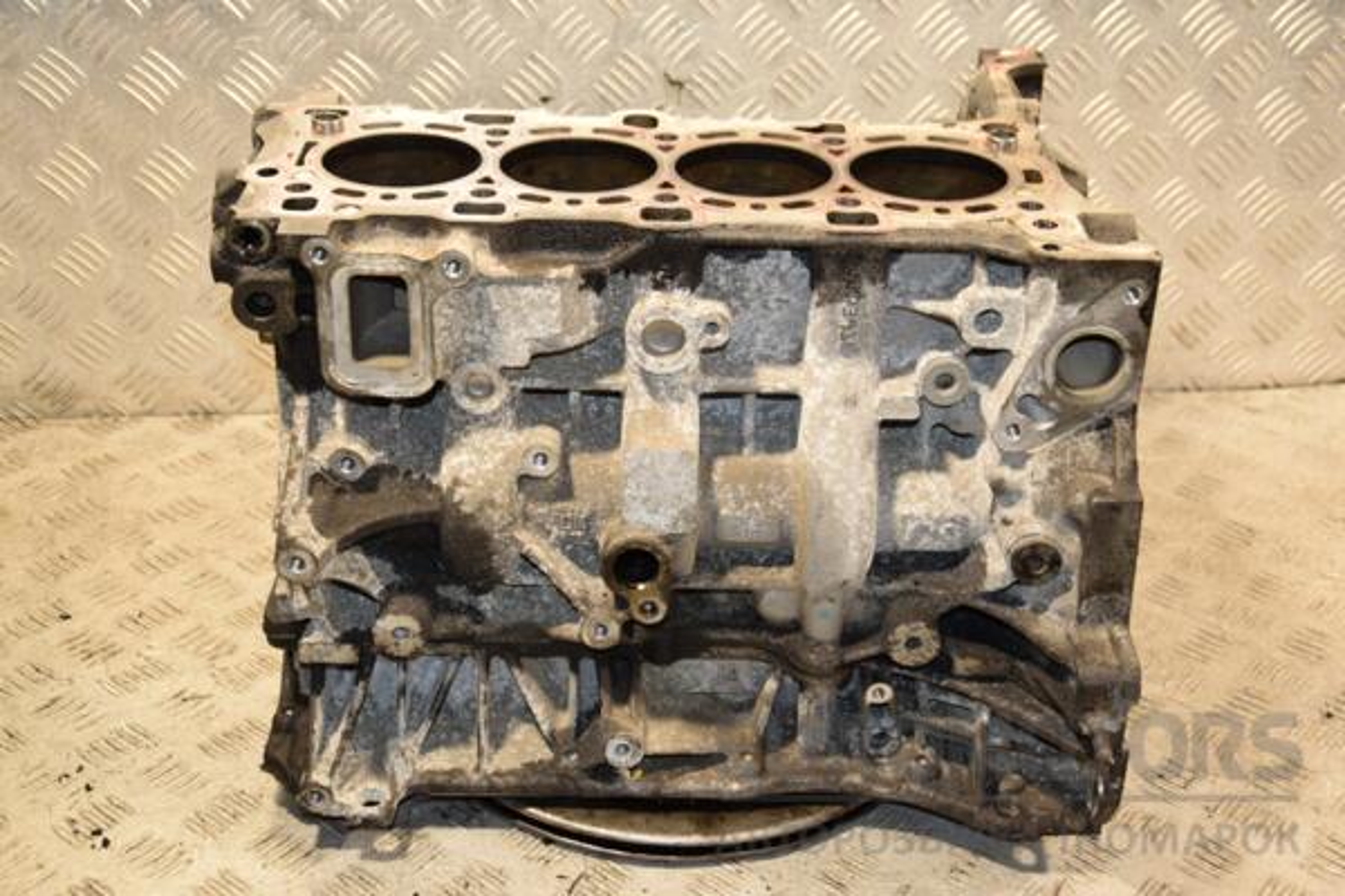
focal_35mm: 51
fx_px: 1905
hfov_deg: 38.9
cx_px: 672
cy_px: 448
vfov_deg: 26.5
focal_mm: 34
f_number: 5
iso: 800
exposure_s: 1/125
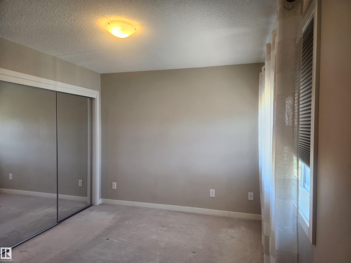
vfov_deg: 58.9
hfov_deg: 73.9
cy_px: 132
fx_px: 233
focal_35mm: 23
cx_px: 176
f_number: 1.8
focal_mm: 5.4
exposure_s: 1/120
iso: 160
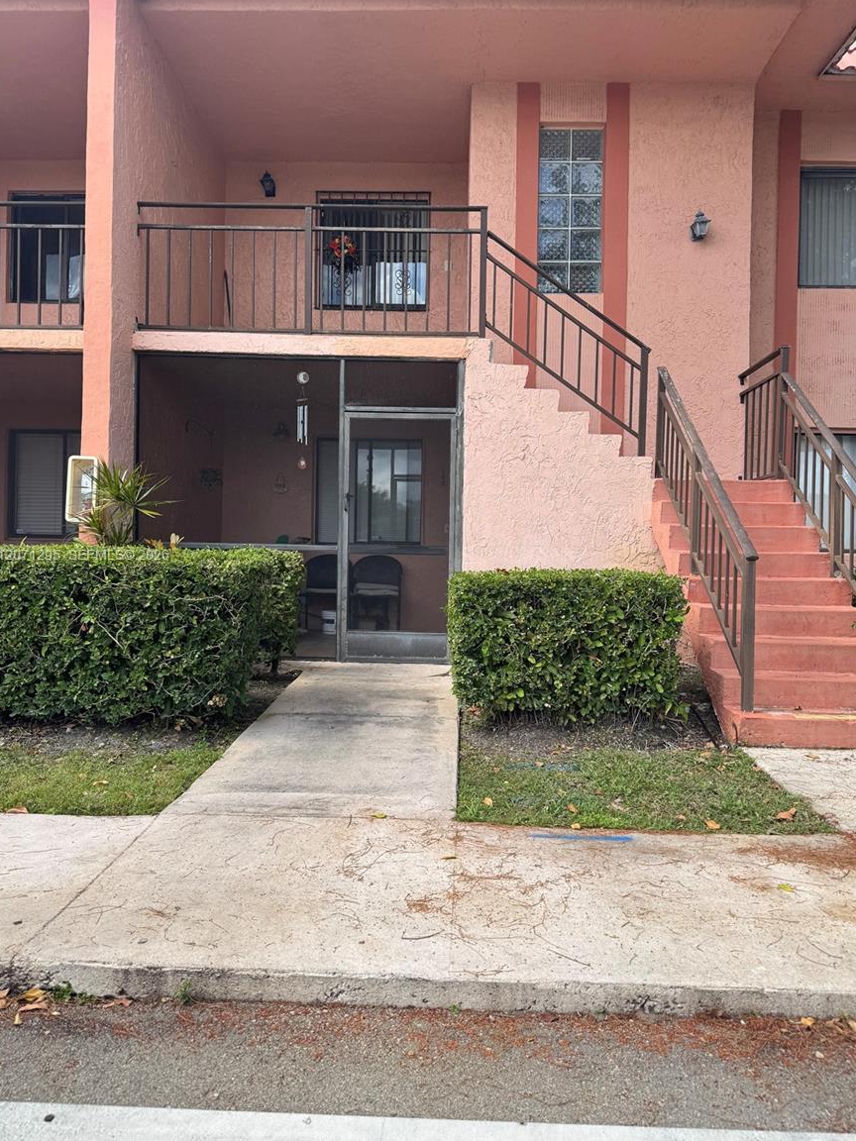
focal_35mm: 25
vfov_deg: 69.4
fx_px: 824
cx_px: 432
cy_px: 557
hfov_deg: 54.9
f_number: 1.78
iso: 80
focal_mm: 6.76
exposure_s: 1/1488
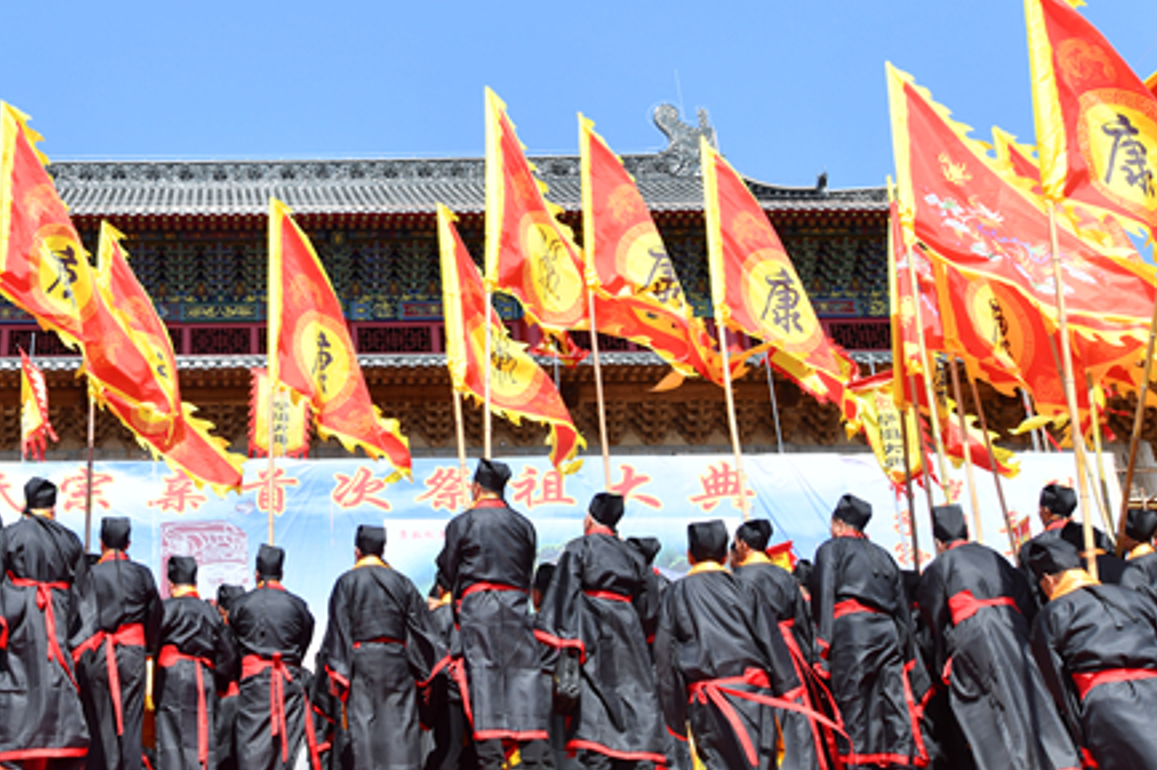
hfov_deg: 33.0
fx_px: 1895
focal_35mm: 59
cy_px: 127
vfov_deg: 22.6
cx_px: 227
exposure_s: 1/250
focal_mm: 32
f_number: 8
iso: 200
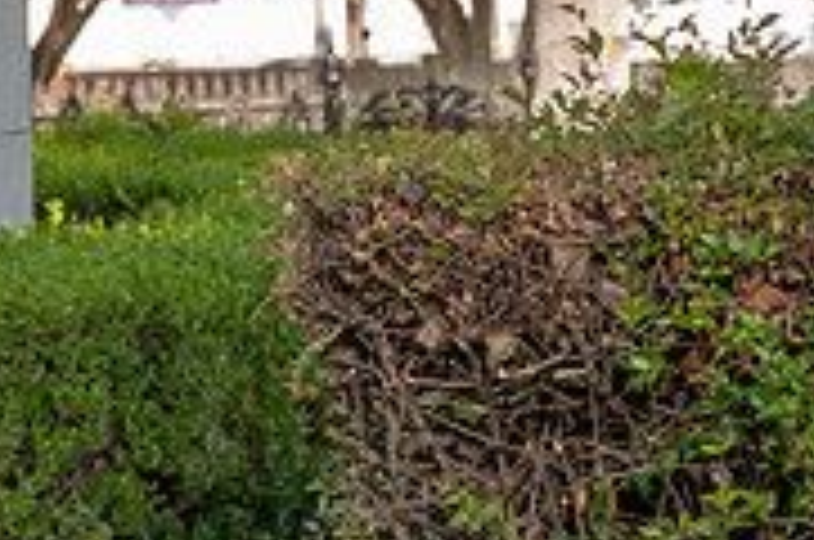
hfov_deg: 9.4
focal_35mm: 215
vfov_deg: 6.3
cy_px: 659
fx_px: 4853
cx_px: -369
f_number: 4.5
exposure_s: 1/125
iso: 64
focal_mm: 32.2
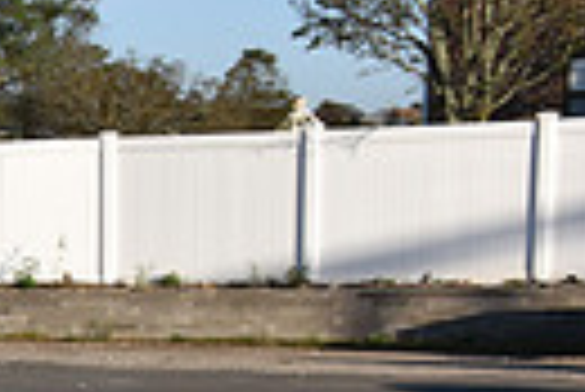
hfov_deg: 11.5
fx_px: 2509
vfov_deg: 8.7
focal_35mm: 154
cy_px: 602
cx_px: -711
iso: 320
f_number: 8
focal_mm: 23
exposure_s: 1/250
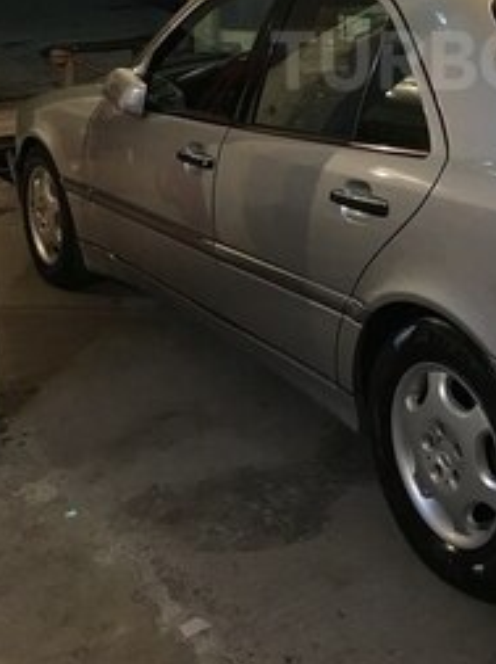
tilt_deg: -7.2
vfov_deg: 33.1
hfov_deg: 25.4
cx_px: 472
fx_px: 1053
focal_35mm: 55
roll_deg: -0.2
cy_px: 60
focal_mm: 3.99
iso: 64
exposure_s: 1/17
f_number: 1.8
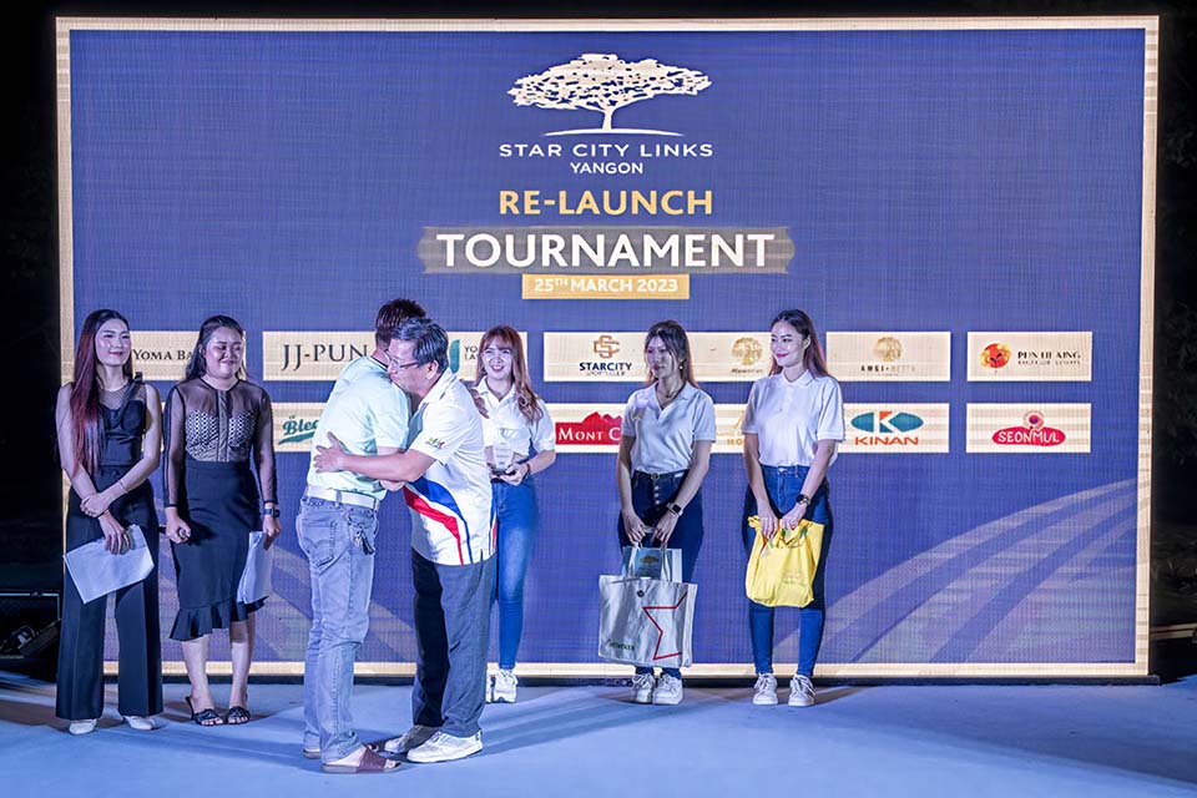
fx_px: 1130
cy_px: 399
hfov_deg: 55.8
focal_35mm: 34
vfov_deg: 38.9
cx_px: 598
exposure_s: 1/200
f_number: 3.5
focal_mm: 34
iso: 720
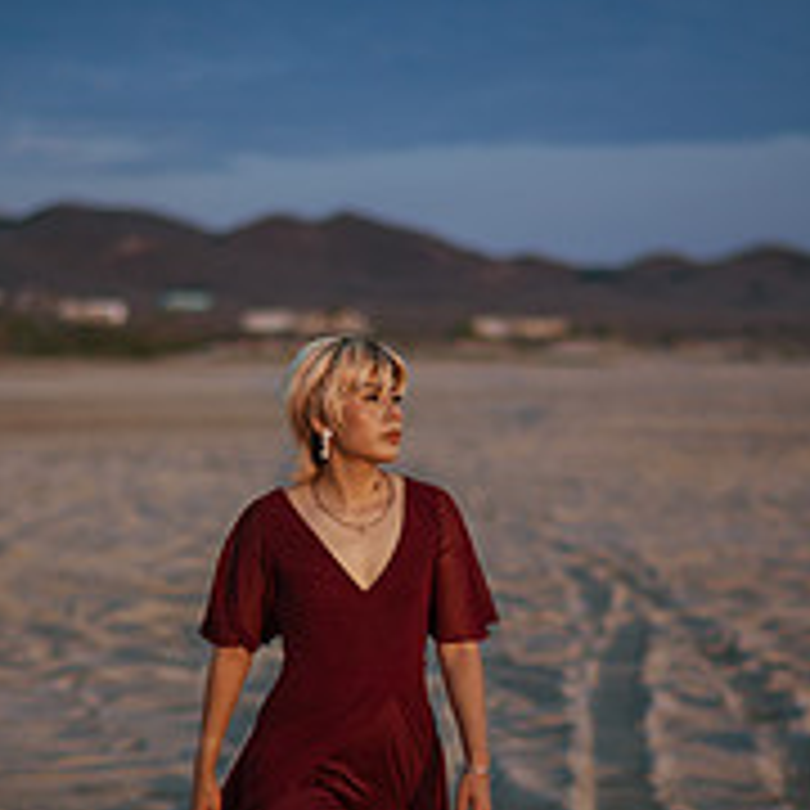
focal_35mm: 123
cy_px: 634
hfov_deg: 14.2
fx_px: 3256
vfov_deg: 14.1
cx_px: 410
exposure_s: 1/2500
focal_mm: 58
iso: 100
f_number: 1.4
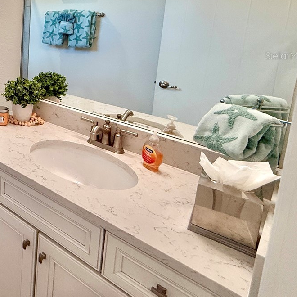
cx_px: -52
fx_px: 291
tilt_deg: -7.8
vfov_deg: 50.4
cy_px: 55
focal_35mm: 30
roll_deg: -0.2
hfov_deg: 40.0
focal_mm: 2.22
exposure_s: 1/120
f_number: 2.2
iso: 160
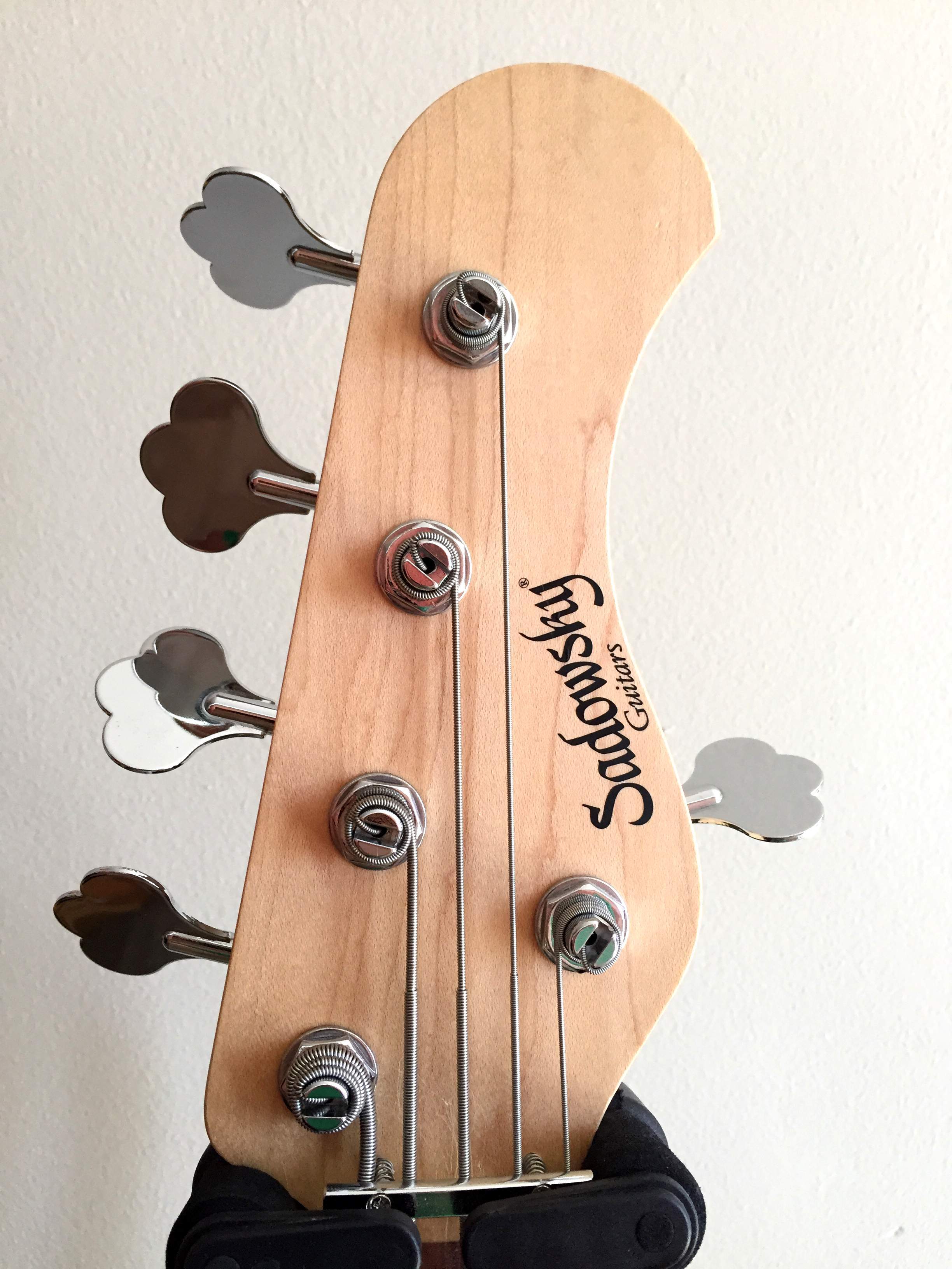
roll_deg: +0.6
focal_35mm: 29
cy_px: 634
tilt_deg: -10.0
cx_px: 476
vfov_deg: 61.7
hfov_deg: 48.2
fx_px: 1063
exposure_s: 1/30
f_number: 2.2
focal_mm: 4.15
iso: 50
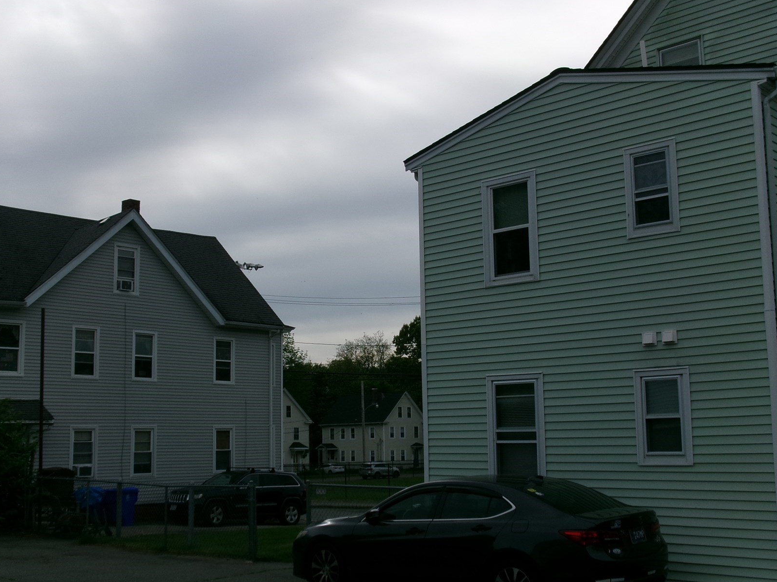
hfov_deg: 41.2
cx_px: 382
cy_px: 305
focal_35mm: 46
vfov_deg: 31.5
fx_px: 1032
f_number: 11.8
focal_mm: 6.4
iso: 100
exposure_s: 1/170
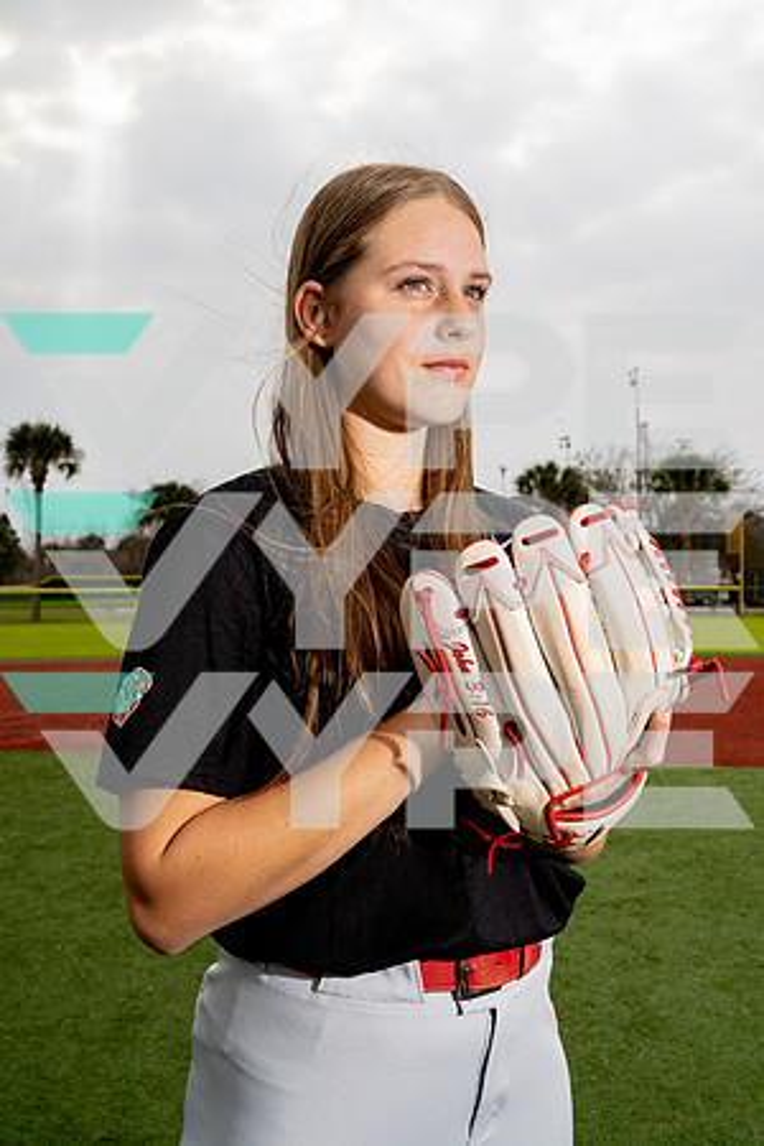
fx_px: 1114
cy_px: 573
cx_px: 382
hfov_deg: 37.9
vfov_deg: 54.4
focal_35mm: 35
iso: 125
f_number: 8
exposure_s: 1/250
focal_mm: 35
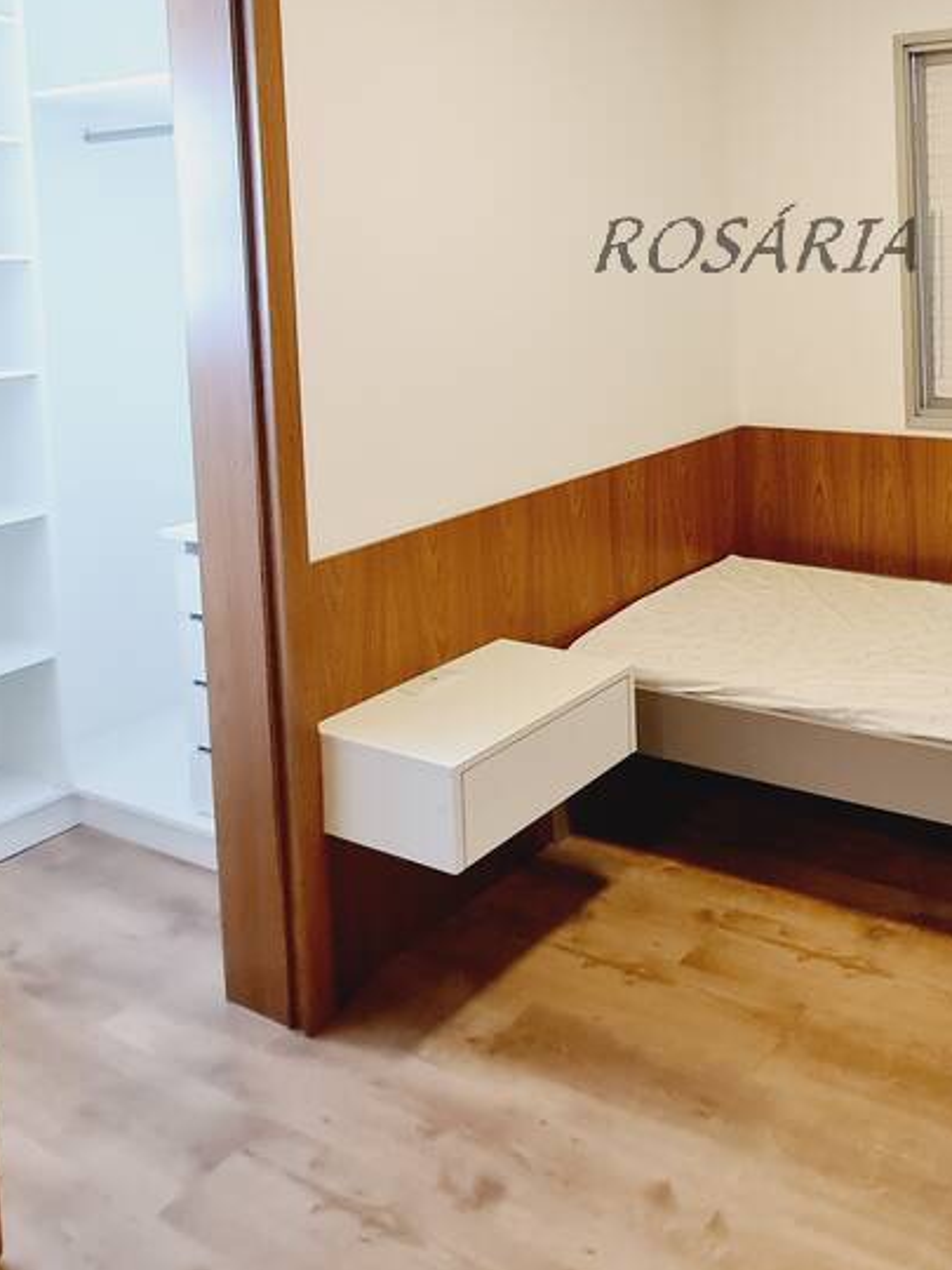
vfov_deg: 63.0
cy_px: 301
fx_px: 953
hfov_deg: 46.5
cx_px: 900
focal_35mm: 26
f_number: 2.2
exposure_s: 1/60
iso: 400
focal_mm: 2.2
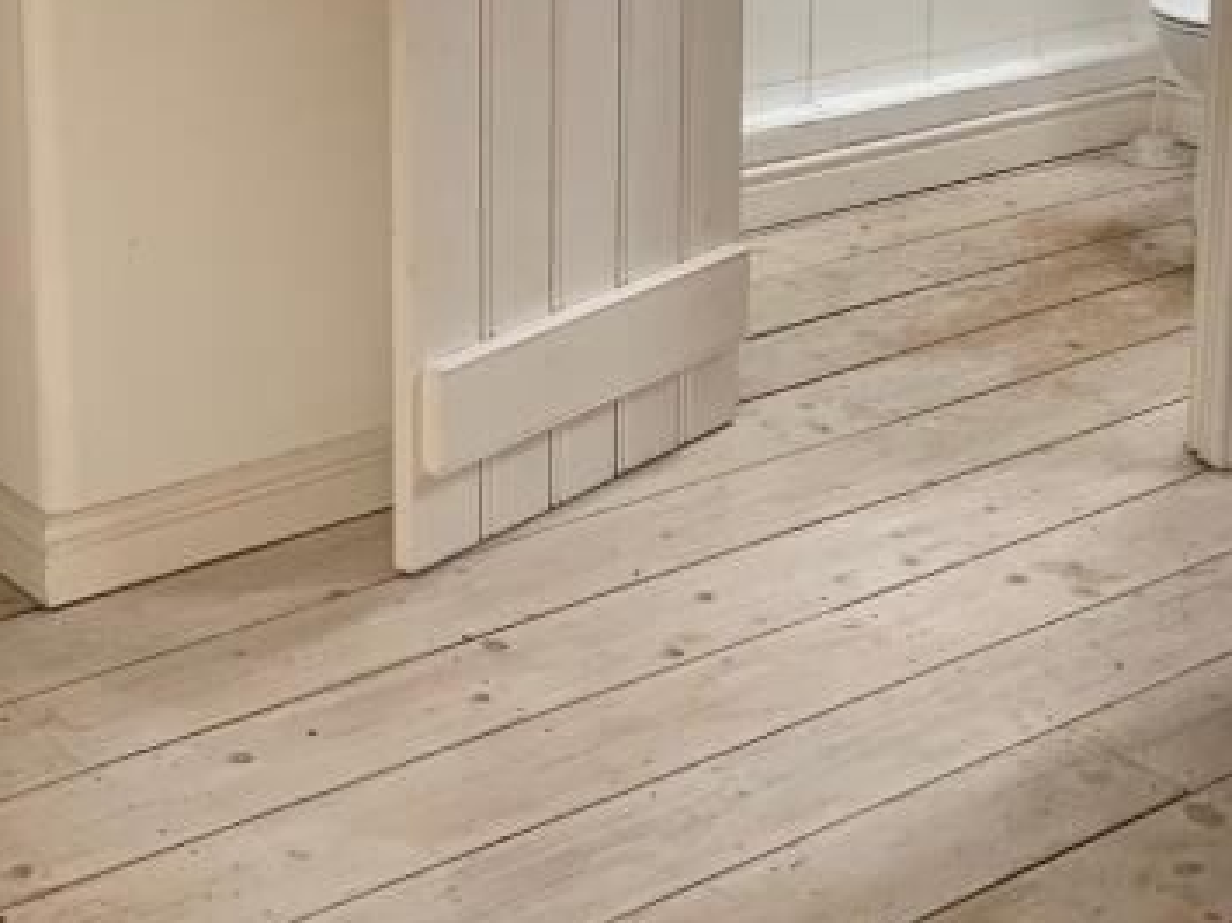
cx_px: 739
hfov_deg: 25.9
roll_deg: -0.2
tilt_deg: -12.2
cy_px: 69
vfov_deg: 19.2
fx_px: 2668
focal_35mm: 75
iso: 64
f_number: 1.8
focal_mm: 4.25
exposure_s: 1/121
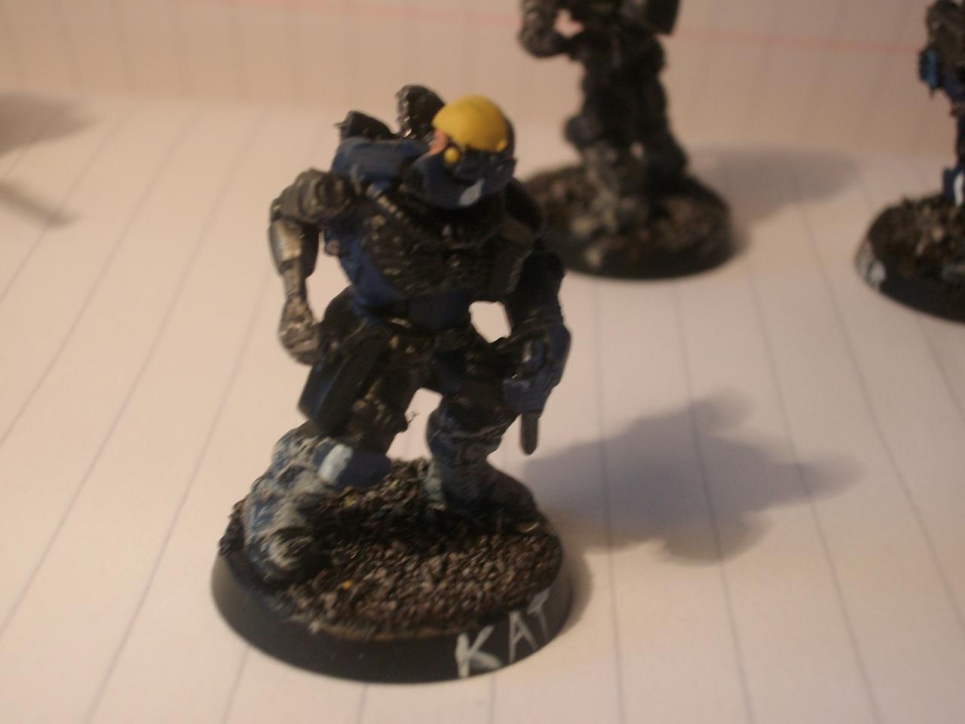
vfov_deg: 23.7
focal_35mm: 62
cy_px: 362
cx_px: 482
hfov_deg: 31.2
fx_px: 1728
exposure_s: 1/79.3
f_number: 4.1
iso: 130
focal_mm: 11
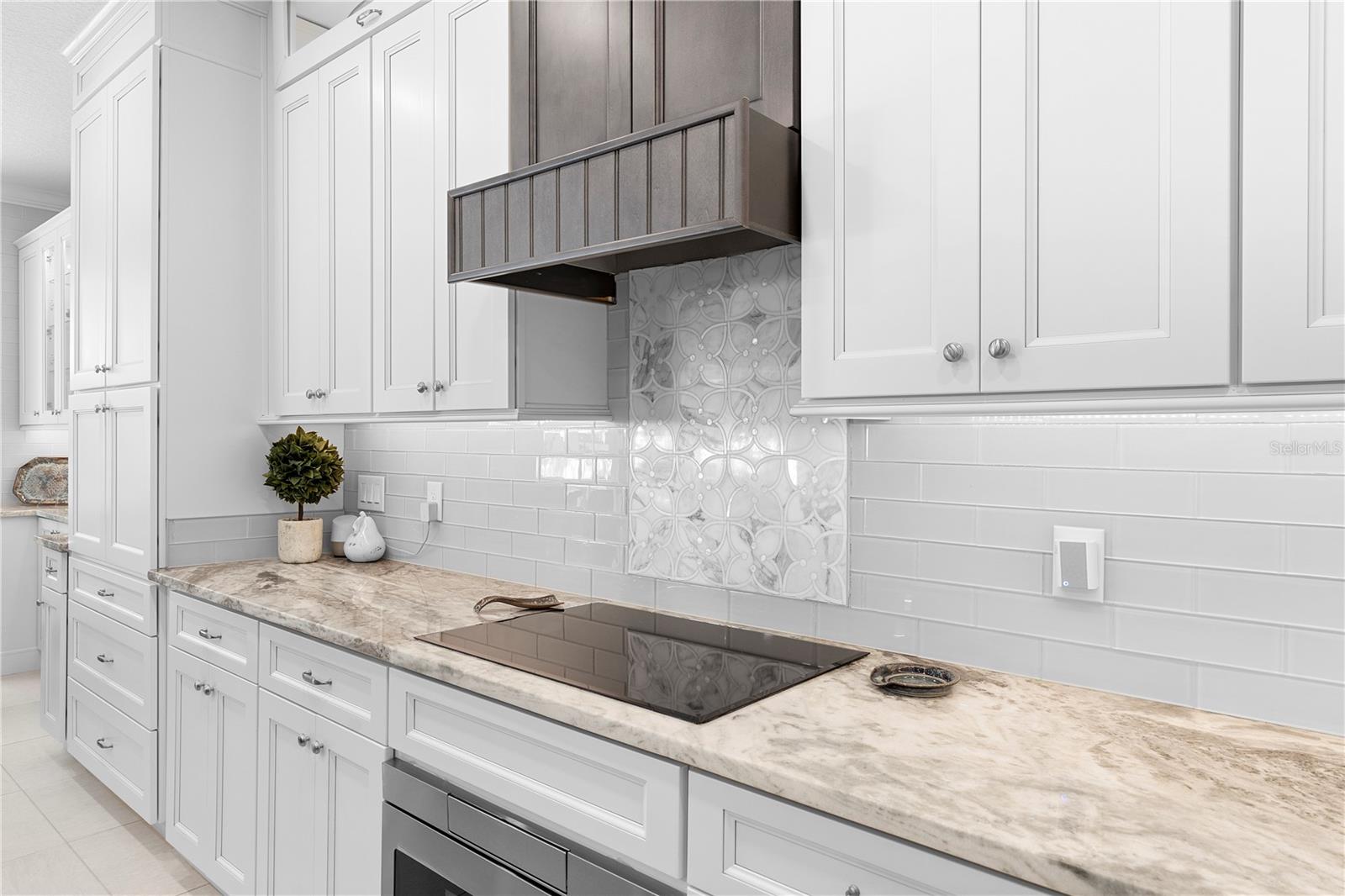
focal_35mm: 21
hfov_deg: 81.2
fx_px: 784
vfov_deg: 59.5
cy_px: 448
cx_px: 672
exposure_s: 1/13
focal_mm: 21
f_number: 8
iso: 800
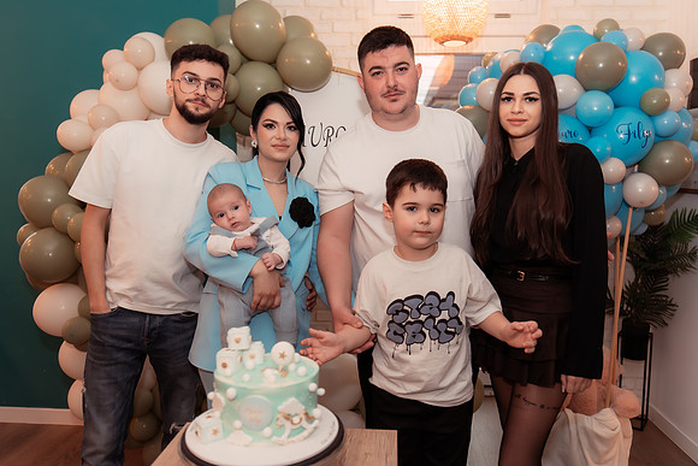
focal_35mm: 27
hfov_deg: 66.5
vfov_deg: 47.3
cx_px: 361
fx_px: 532
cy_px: 237
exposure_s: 1/250
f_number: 2.8
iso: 1600
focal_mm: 24
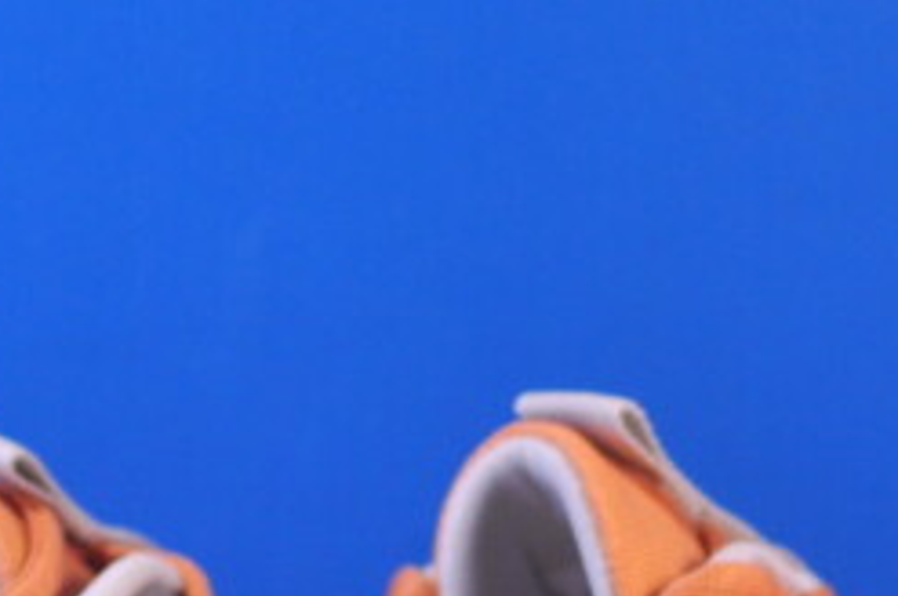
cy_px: 554
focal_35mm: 243
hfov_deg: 8.5
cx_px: 353
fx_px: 6053
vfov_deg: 5.6
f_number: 2.8
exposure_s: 1/250
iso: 250
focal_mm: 50
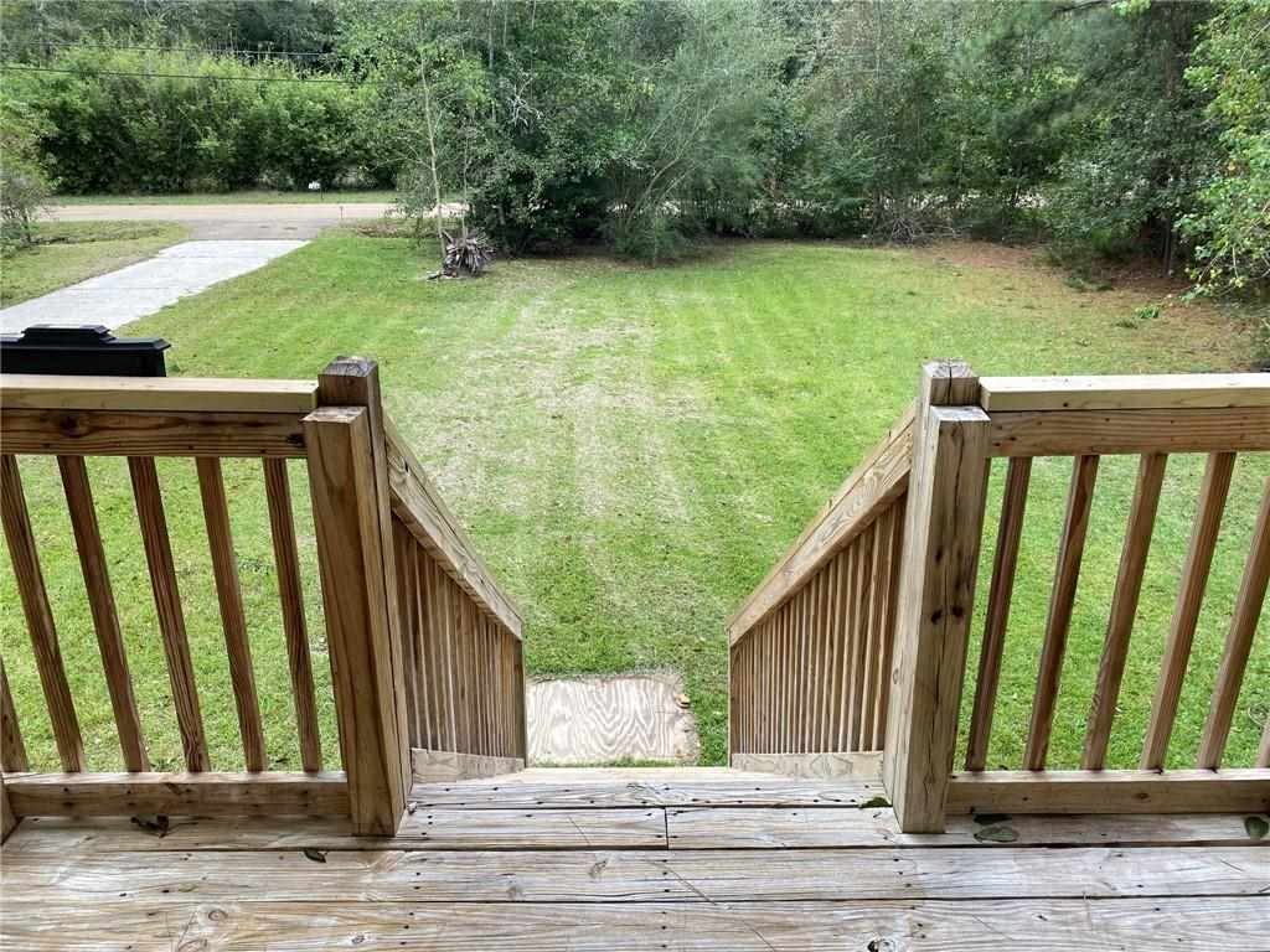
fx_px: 954
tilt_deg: -21.3
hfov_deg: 67.3
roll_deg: -0.1
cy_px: 476
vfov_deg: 53.1
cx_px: 635
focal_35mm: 26
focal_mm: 4.25
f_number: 1.8
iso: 40
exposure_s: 1/121
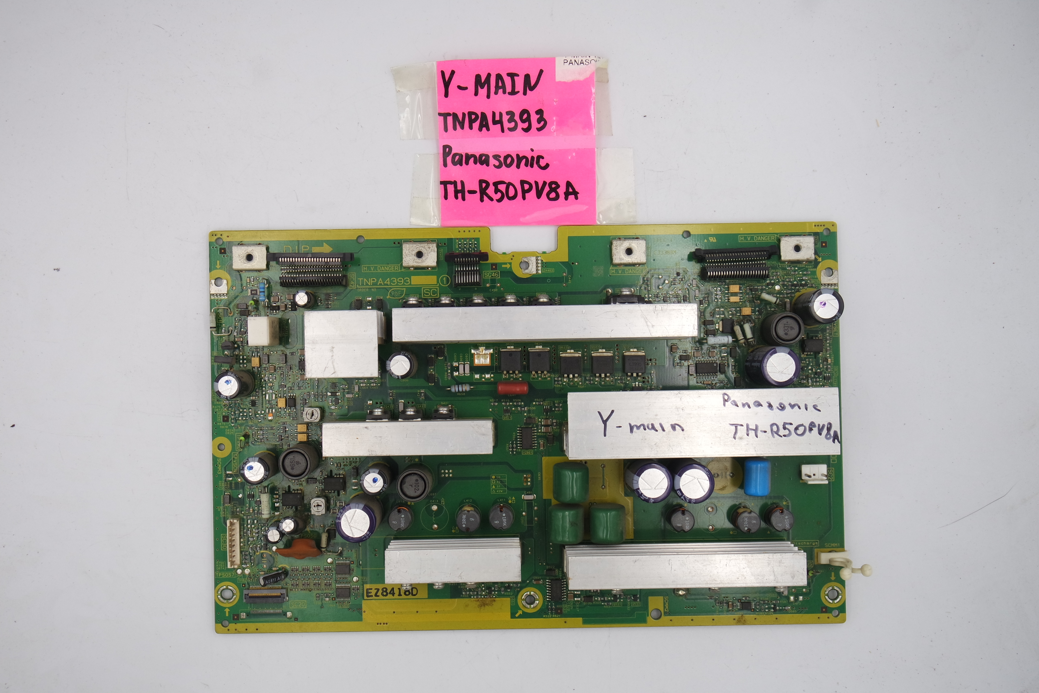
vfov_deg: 35.9
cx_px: 520
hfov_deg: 51.9
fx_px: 1068
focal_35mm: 37
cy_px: 346
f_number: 5.6
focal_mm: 14
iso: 160
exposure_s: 1/100
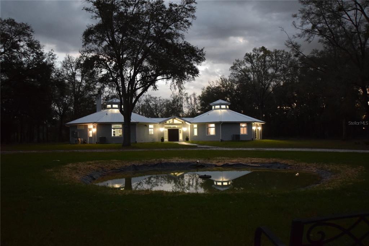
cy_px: 123
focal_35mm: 30
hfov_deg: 61.9
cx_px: 184
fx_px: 307
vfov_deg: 43.6
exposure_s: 1/50
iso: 3200
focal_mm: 20
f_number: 3.5
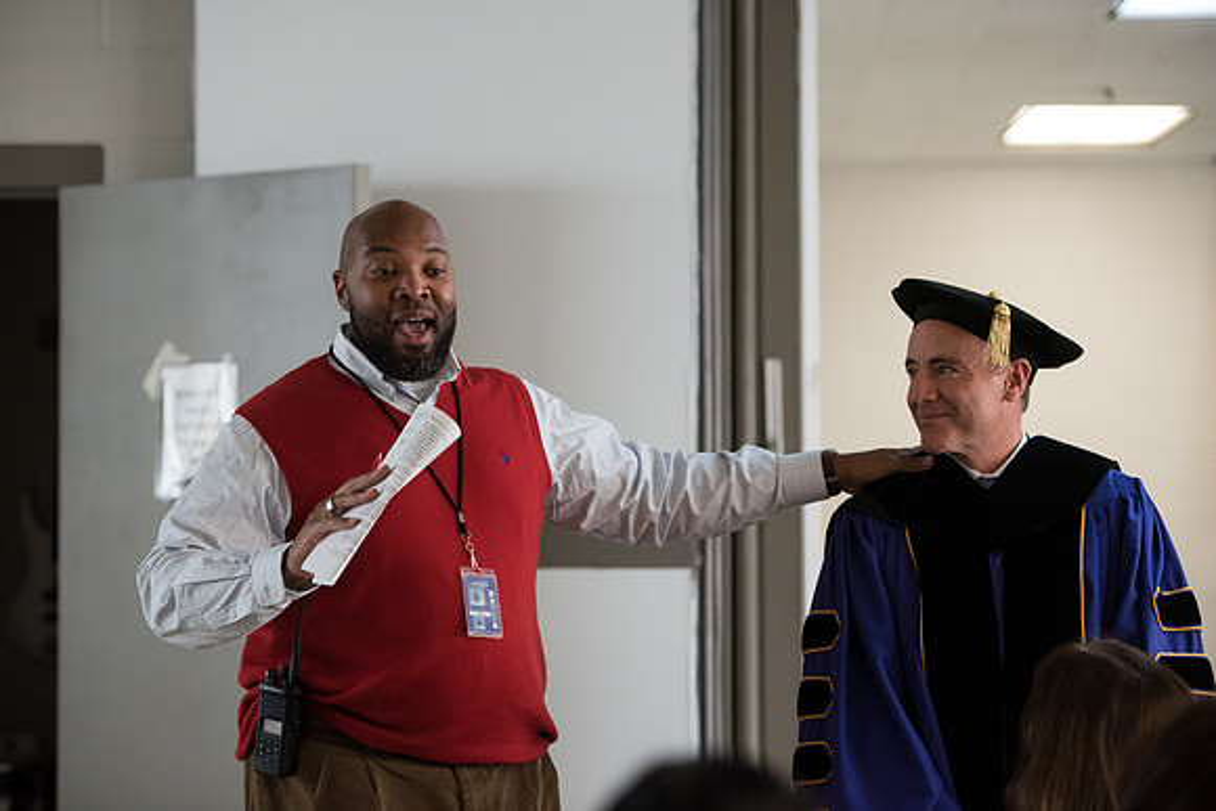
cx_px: 608
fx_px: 3446
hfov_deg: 20.0
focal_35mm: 102
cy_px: 406
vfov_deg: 13.4
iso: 2000
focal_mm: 102
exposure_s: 1/320
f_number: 3.2
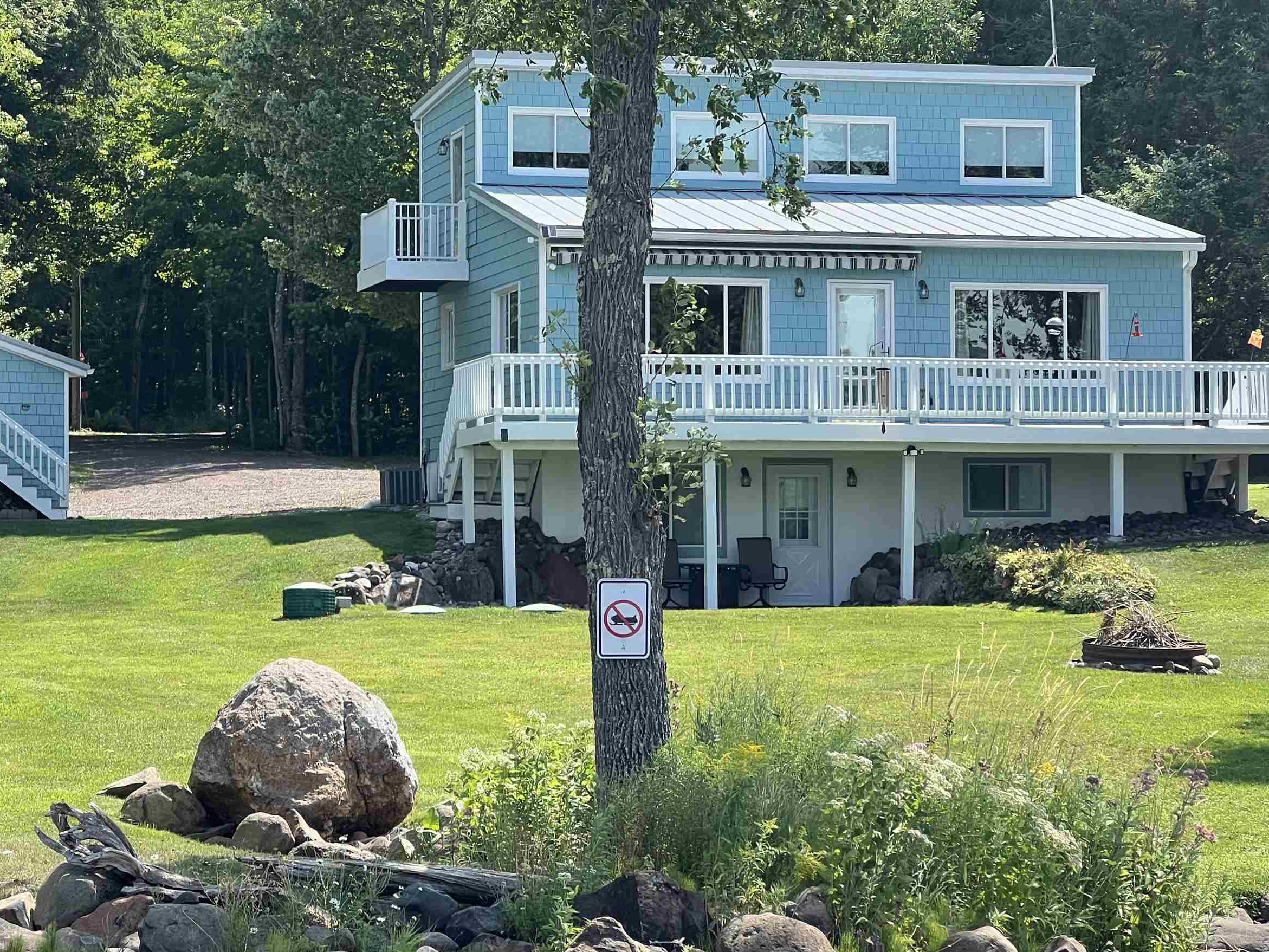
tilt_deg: +0.1
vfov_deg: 14.7
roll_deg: +1.1
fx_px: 3703
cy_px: 486
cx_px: 582
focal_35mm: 101
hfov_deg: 19.4
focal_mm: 9
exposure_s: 1/318
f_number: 2.8
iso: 32
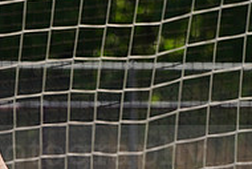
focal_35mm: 896
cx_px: 45
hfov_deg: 2.3
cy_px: 142
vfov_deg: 1.5
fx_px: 6277
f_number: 13
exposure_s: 1/250
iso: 200
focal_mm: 294
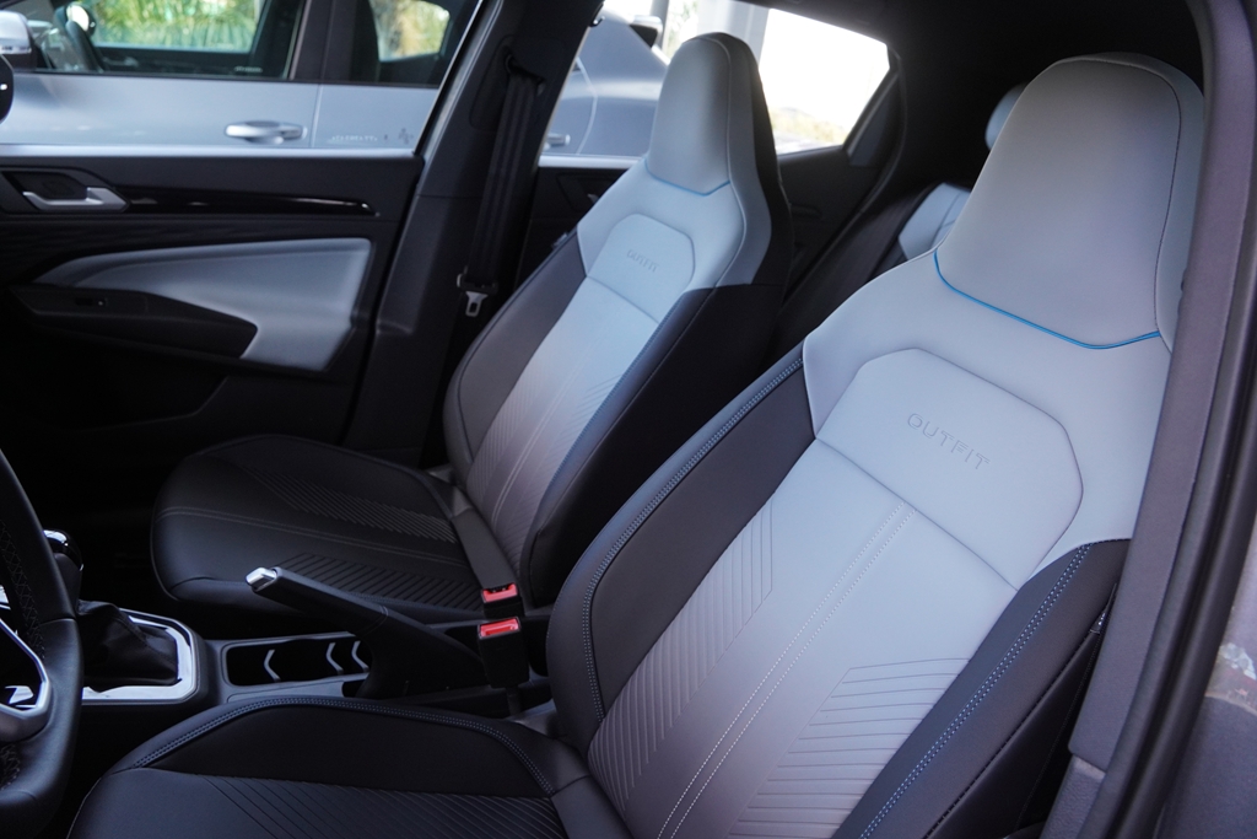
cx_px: 628
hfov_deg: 70.4
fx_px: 890
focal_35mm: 26
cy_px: 420
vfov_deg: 50.4
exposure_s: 1/160
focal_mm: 17
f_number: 4
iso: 800
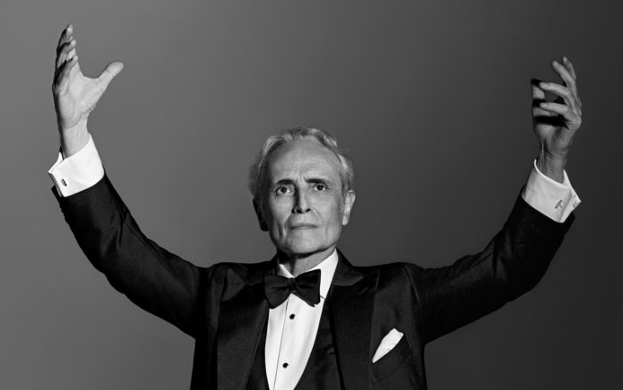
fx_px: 3039
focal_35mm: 179
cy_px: 200
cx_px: 311
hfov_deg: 11.7
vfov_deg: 7.3
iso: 200
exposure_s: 1/200
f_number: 11
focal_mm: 175
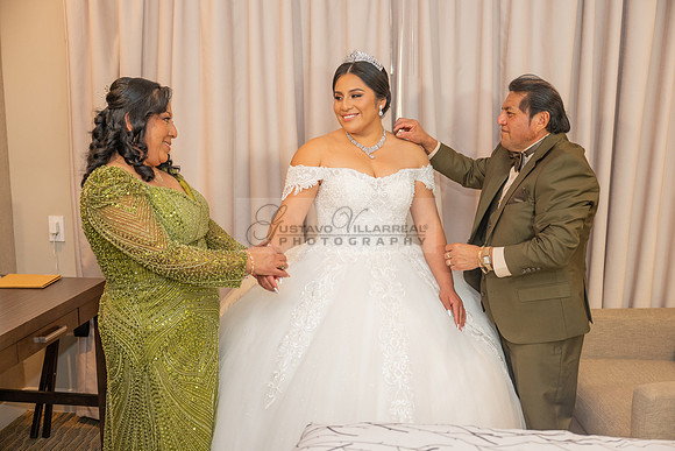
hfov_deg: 53.1
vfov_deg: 36.9
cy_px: 226
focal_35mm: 36
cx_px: 338
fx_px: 675
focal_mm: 36
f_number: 2.8
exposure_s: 1/160
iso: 800
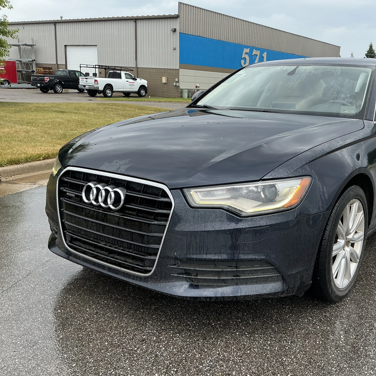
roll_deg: -2.1
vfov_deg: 48.4
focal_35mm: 34
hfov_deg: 47.6
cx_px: 253
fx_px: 418
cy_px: 191
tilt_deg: -12.8
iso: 25
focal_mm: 3
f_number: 1.8
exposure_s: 1/389
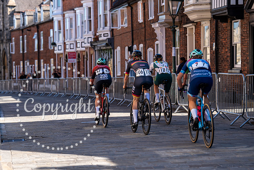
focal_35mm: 128
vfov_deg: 10.7
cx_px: 127
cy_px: 85
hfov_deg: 16.0
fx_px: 902
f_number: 3.5
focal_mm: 121
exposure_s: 1/1000
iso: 100
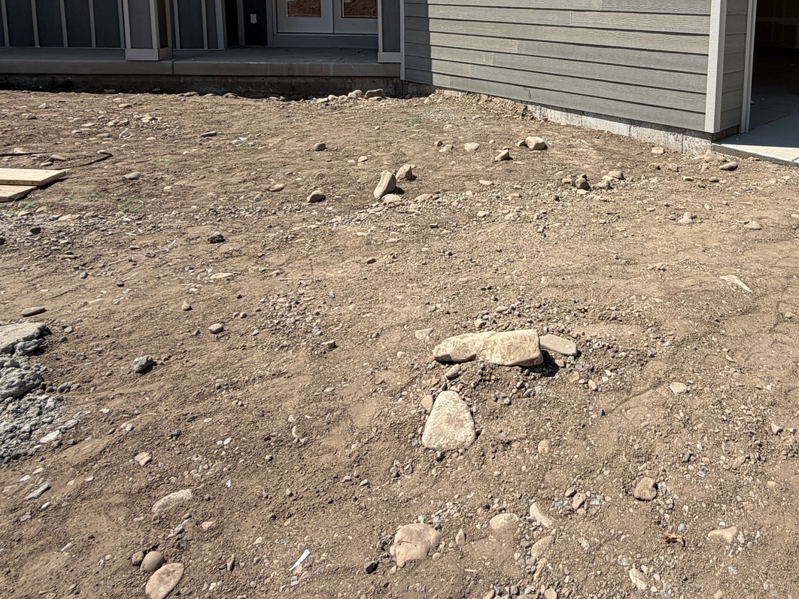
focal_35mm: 27
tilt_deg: -6.9
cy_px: 78
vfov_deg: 47.0
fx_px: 623
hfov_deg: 62.4
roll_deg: -1.0
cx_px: 577
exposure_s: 1/955
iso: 20
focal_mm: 2.22
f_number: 2.2
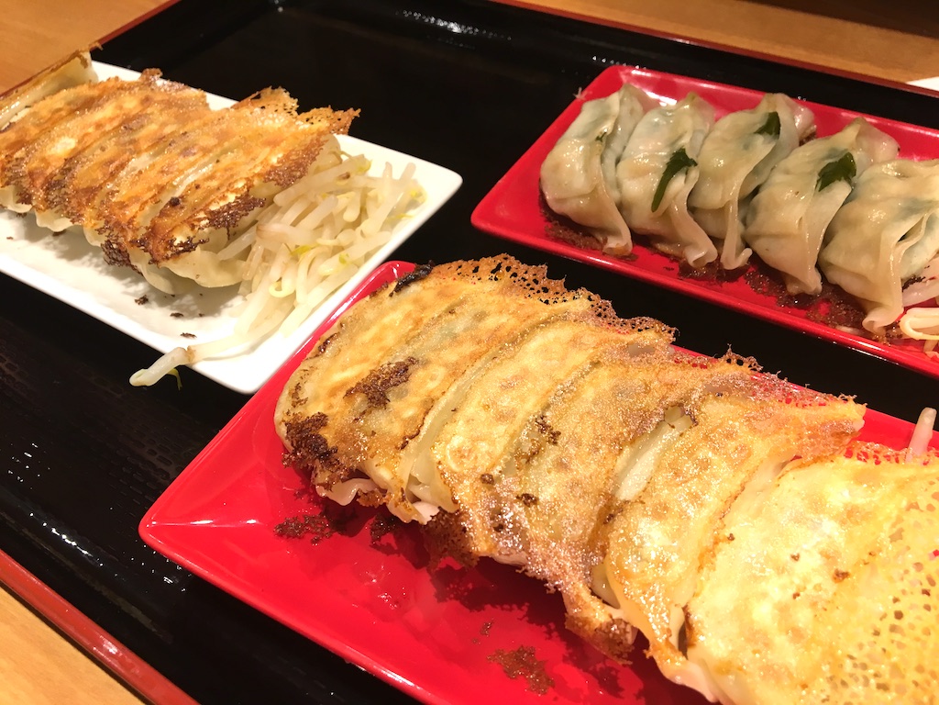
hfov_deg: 61.7
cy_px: 352
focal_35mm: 29
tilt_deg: -47.2
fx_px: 787
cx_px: 470
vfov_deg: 48.2
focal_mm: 4.15
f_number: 2.2
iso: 64
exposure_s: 1/30
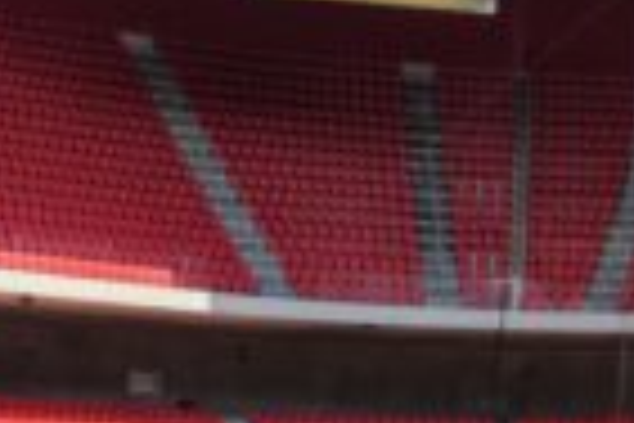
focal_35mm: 153
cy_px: 112
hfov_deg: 11.2
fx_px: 2694
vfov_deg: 9.0
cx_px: 1520
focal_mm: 14.45
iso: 400
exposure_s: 1/1500
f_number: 2.8
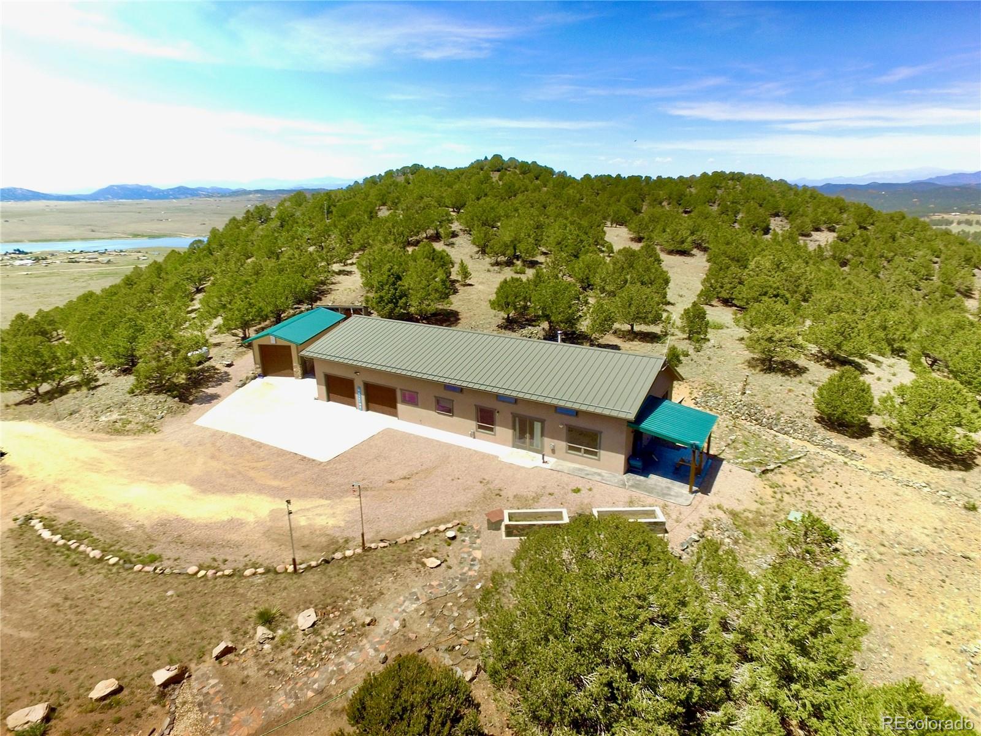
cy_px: 368
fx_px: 567
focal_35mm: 20
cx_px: 490
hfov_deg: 81.7
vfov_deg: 66.0
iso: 191
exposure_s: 1/50
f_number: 2.8
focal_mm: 3.61
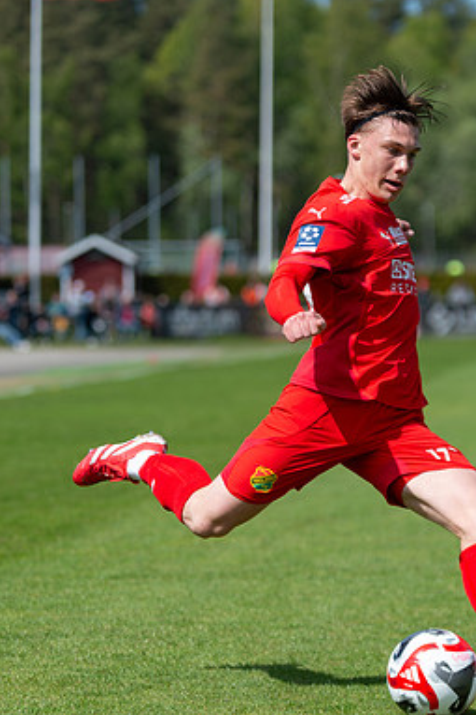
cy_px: 357
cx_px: 243
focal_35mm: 200
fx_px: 3970
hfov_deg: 6.9
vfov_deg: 10.3
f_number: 3.2
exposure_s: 1/1600
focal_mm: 112
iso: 100
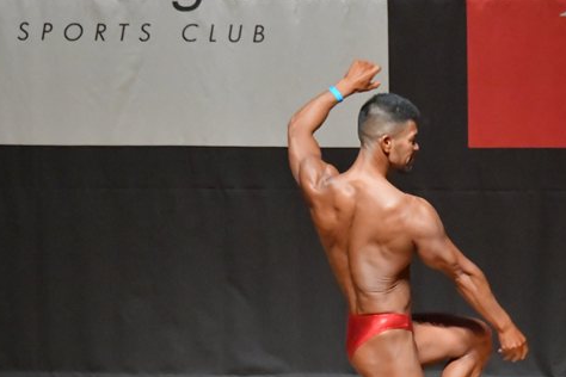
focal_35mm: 417
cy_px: 267
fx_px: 6556
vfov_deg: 3.3
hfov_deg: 4.9
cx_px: 429
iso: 12800
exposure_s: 1/400
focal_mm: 170
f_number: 5.6
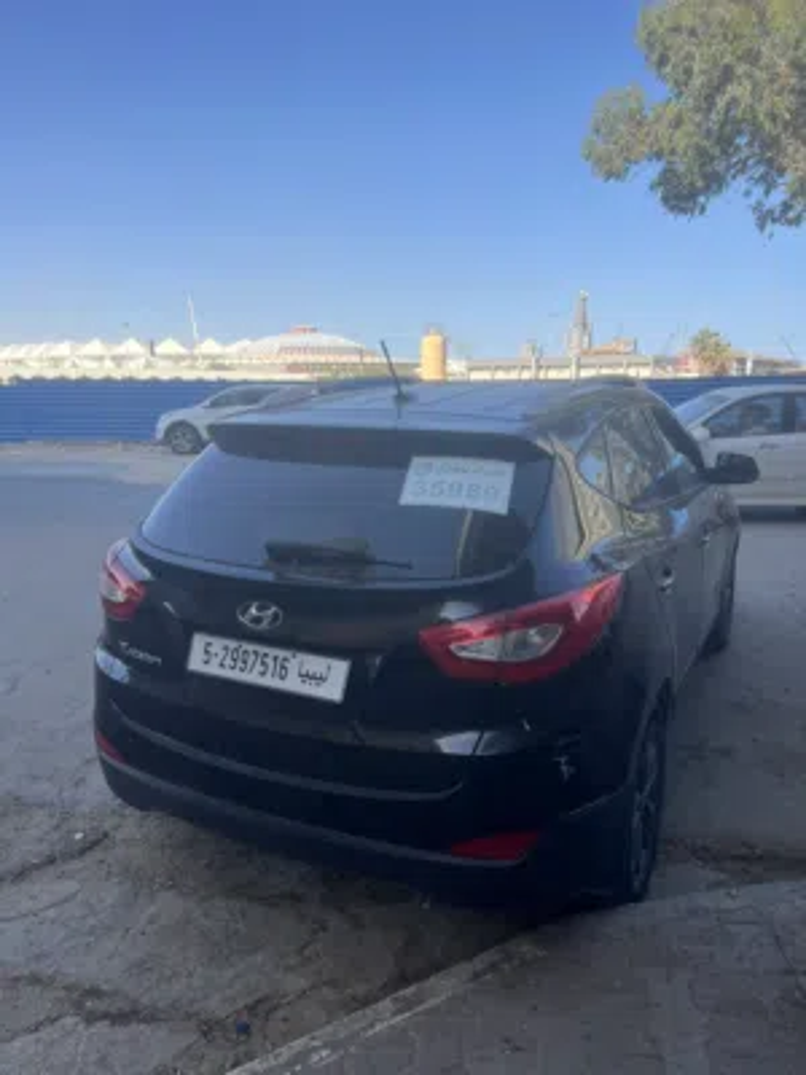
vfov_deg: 67.3
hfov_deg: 53.1
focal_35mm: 26
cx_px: 403
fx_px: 807
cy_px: 538
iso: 50
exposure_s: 1/1751
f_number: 1.5
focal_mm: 5.7
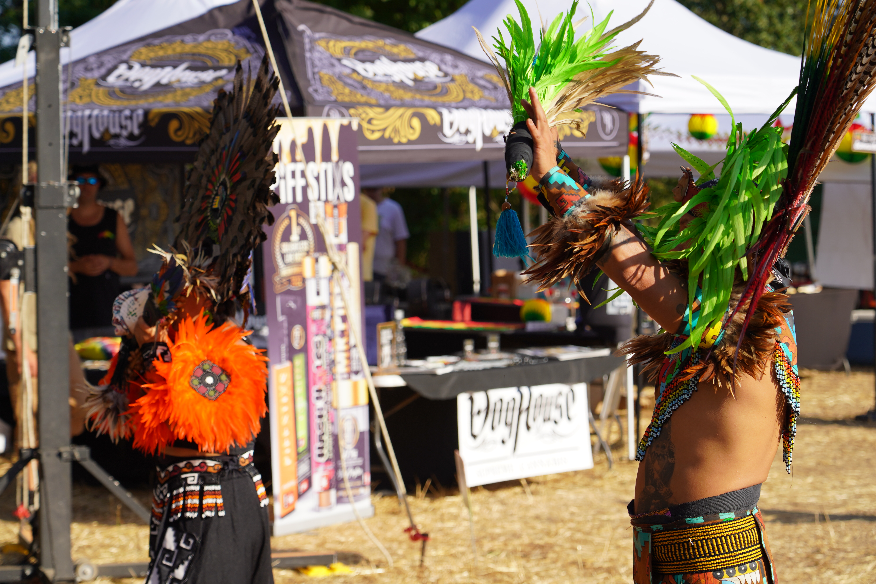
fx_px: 2555
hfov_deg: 19.5
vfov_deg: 13.0
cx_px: 438
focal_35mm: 105
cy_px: 292
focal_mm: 105
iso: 100
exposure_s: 1/320
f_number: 5.6
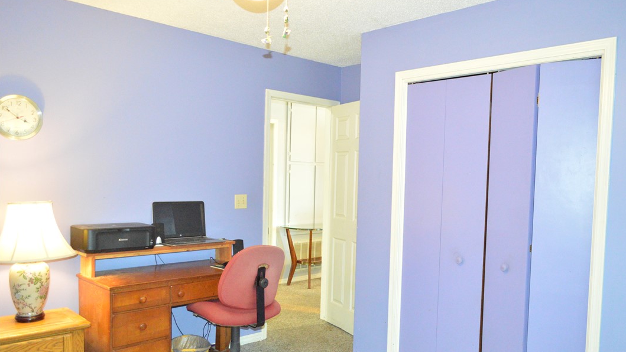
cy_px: 206
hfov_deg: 66.1
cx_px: 320
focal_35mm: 29
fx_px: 481
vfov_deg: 40.1
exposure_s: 1/60
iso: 2200
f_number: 3.5
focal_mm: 18
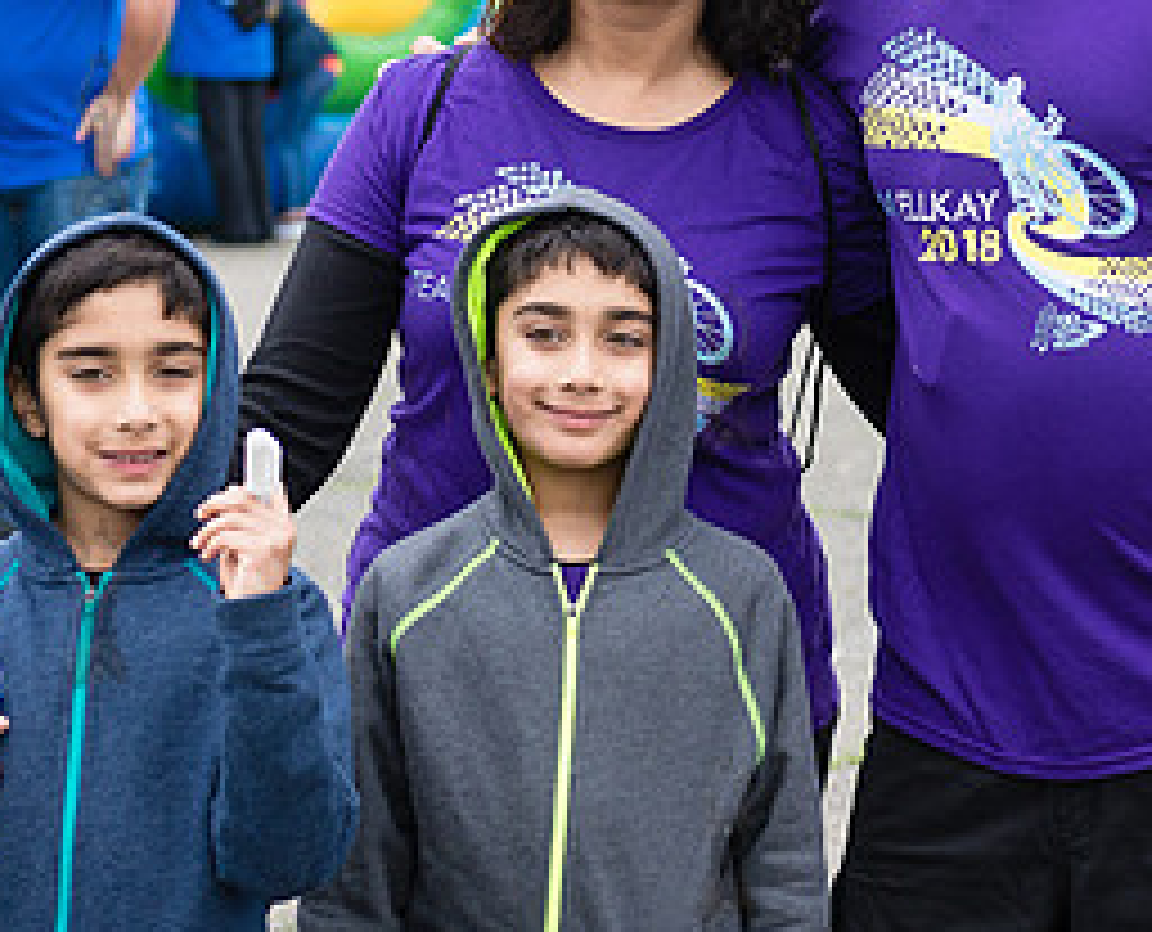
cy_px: 334
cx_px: 745
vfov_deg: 11.8
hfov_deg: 14.5
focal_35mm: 132
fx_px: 4519
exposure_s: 1/1000
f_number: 3.5
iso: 200
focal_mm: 52
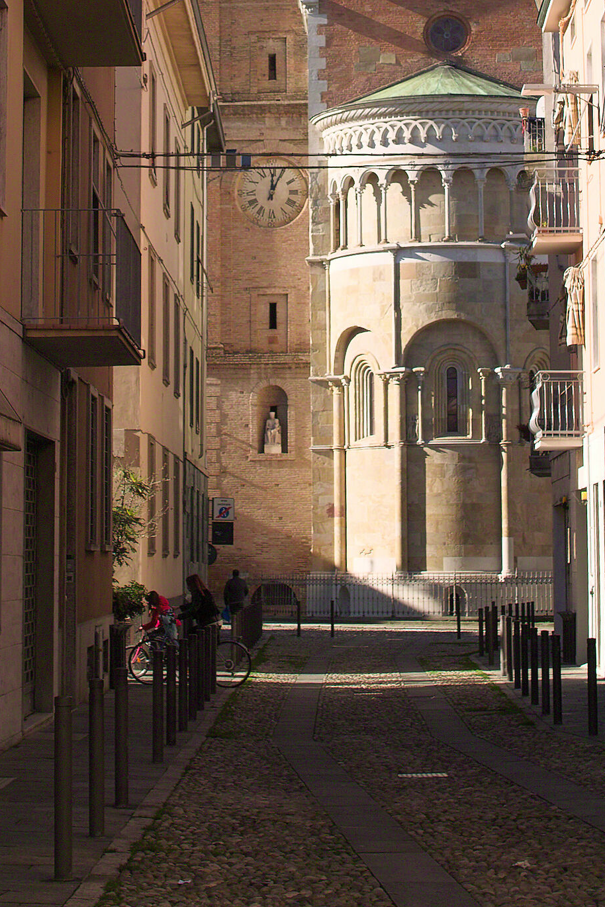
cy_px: 142
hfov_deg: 15.0
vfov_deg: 22.0
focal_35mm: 91
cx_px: 310
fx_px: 2294
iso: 100
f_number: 6.3
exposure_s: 1/250
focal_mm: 30
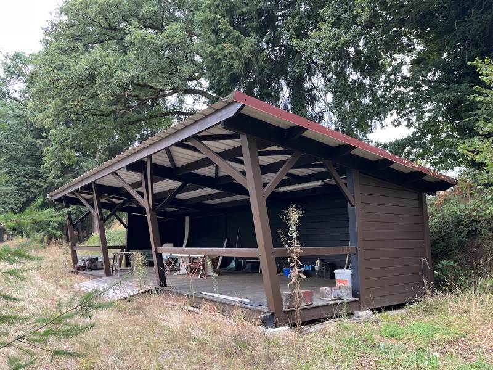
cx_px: 246
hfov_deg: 67.3
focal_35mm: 26
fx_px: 370
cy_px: 185
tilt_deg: +8.5
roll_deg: +0.9
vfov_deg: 53.1
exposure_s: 1/122
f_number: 1.6
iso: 50
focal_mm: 5.1
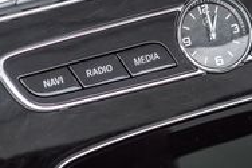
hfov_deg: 8.5
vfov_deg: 5.7
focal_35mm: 242
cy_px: 3
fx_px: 1692
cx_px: 192
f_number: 4
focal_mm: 70
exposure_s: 1/1250
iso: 400
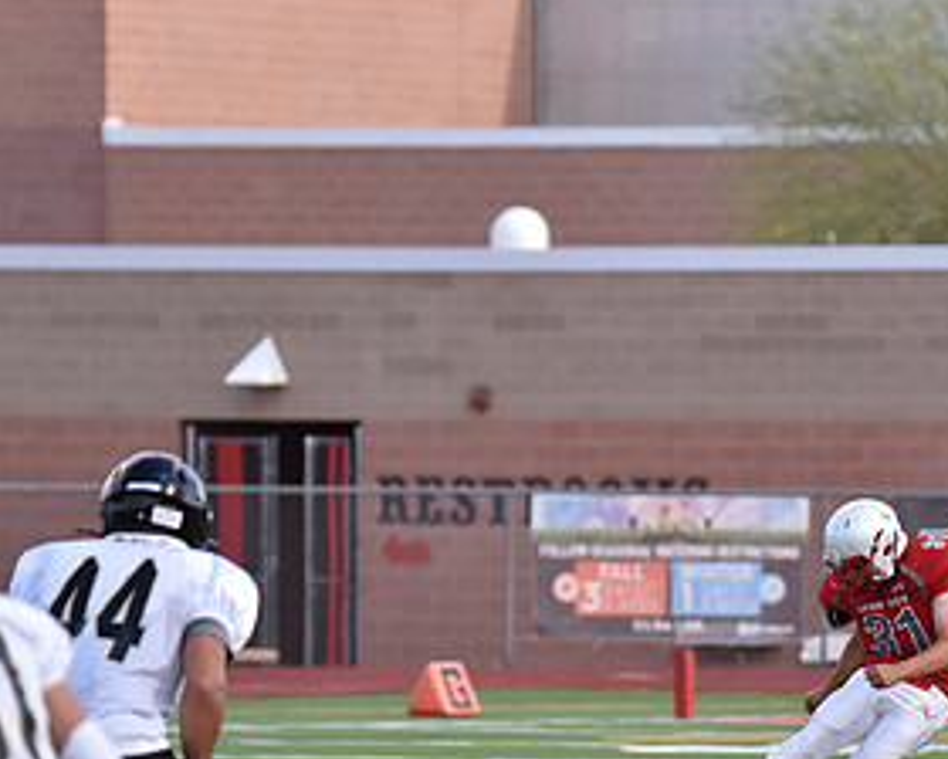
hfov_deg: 3.8
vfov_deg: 3.1
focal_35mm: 506
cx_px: 870
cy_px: 561
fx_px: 14197
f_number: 5.6
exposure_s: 1/4000
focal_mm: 260
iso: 1600
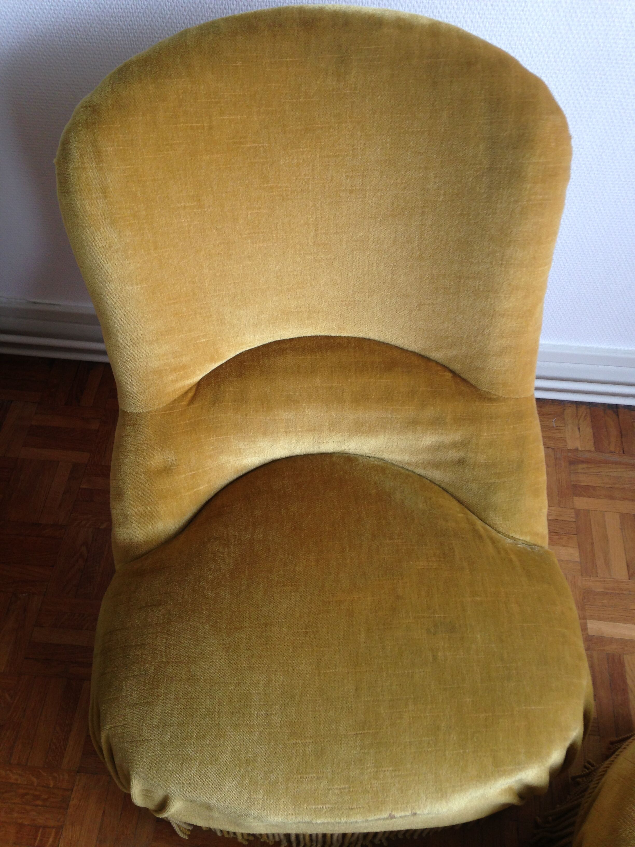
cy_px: 424
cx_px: 318
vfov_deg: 55.4
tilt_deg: -56.7
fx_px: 807
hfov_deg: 42.9
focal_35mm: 33
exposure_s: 1/20
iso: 64
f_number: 2.4
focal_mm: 4.12
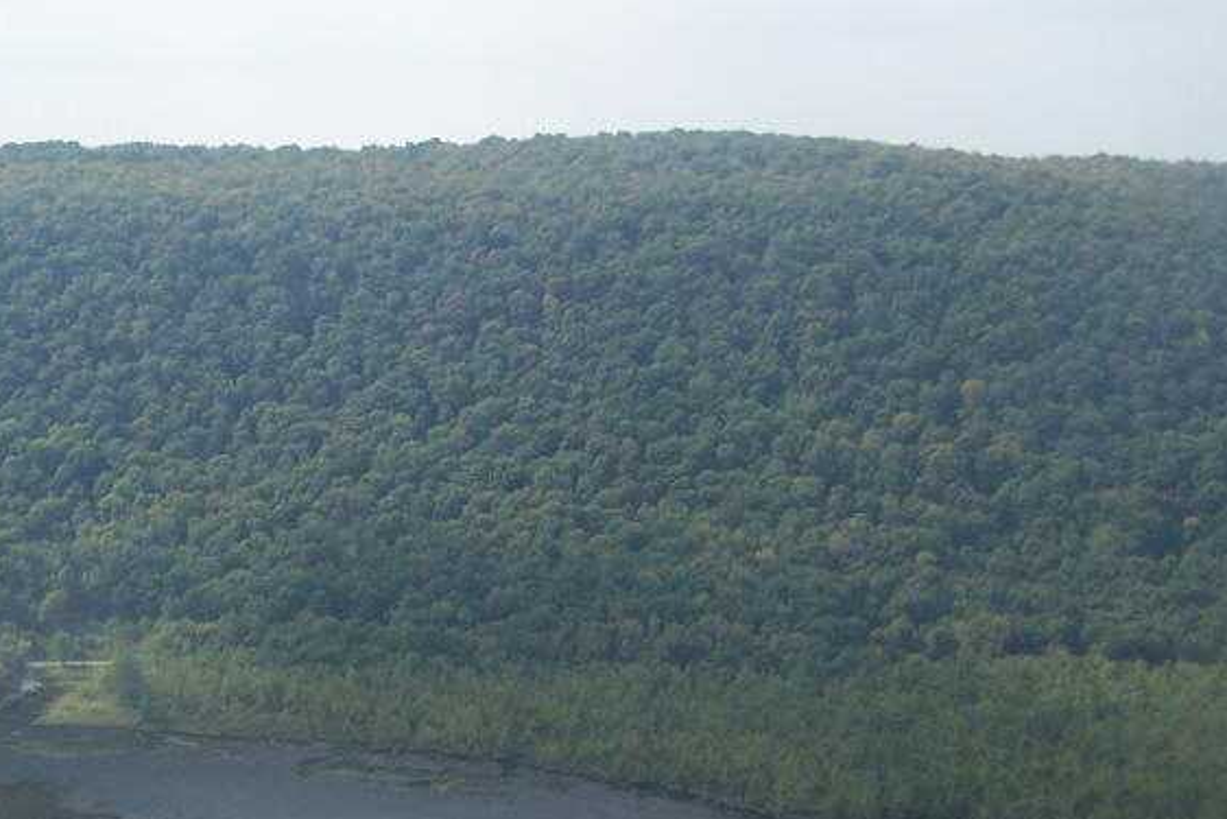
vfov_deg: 18.8
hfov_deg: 27.1
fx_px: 2454
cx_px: 116
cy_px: 625
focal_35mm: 72
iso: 80
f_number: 2.8
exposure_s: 1/1000
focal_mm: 6.3
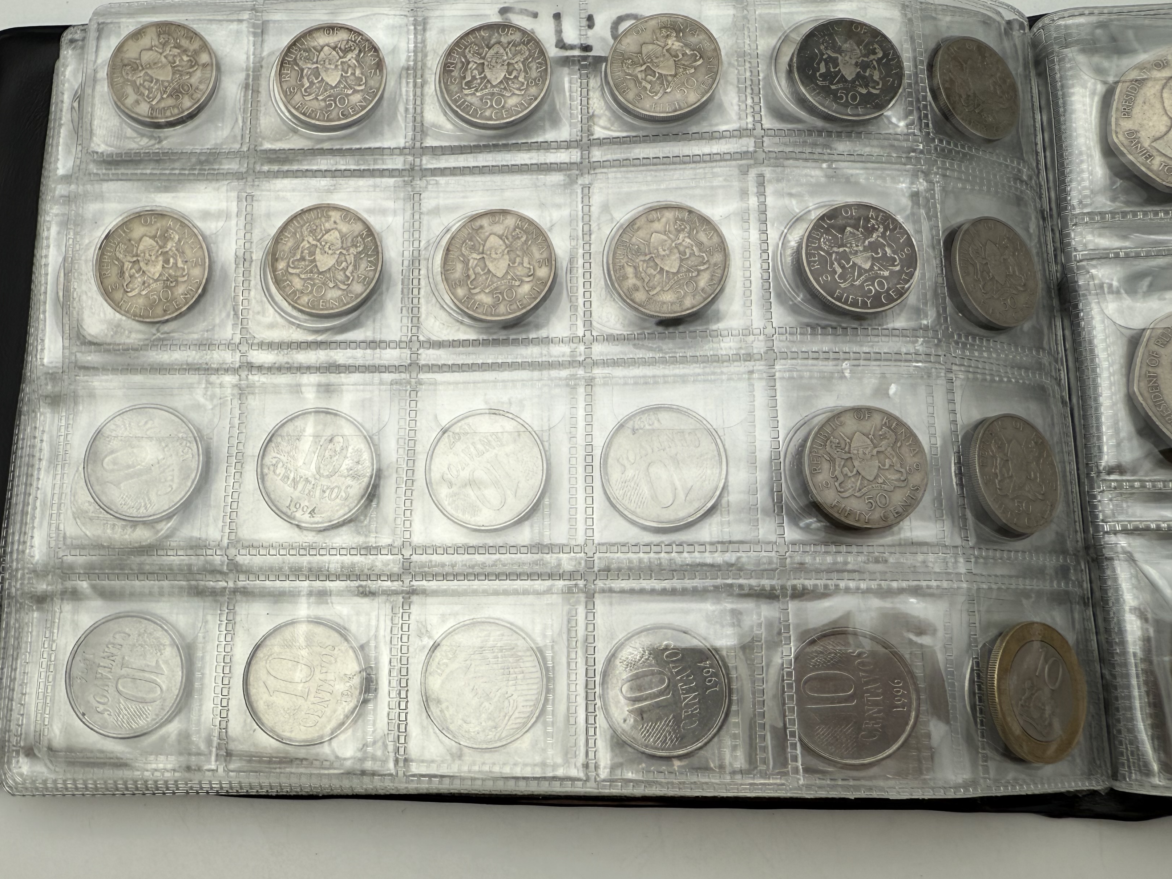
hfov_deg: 60.0
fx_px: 1016
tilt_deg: -76.8
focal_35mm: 30
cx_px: 580
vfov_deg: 46.8
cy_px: 424
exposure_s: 1/340
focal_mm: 2.22
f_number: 2.2
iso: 40
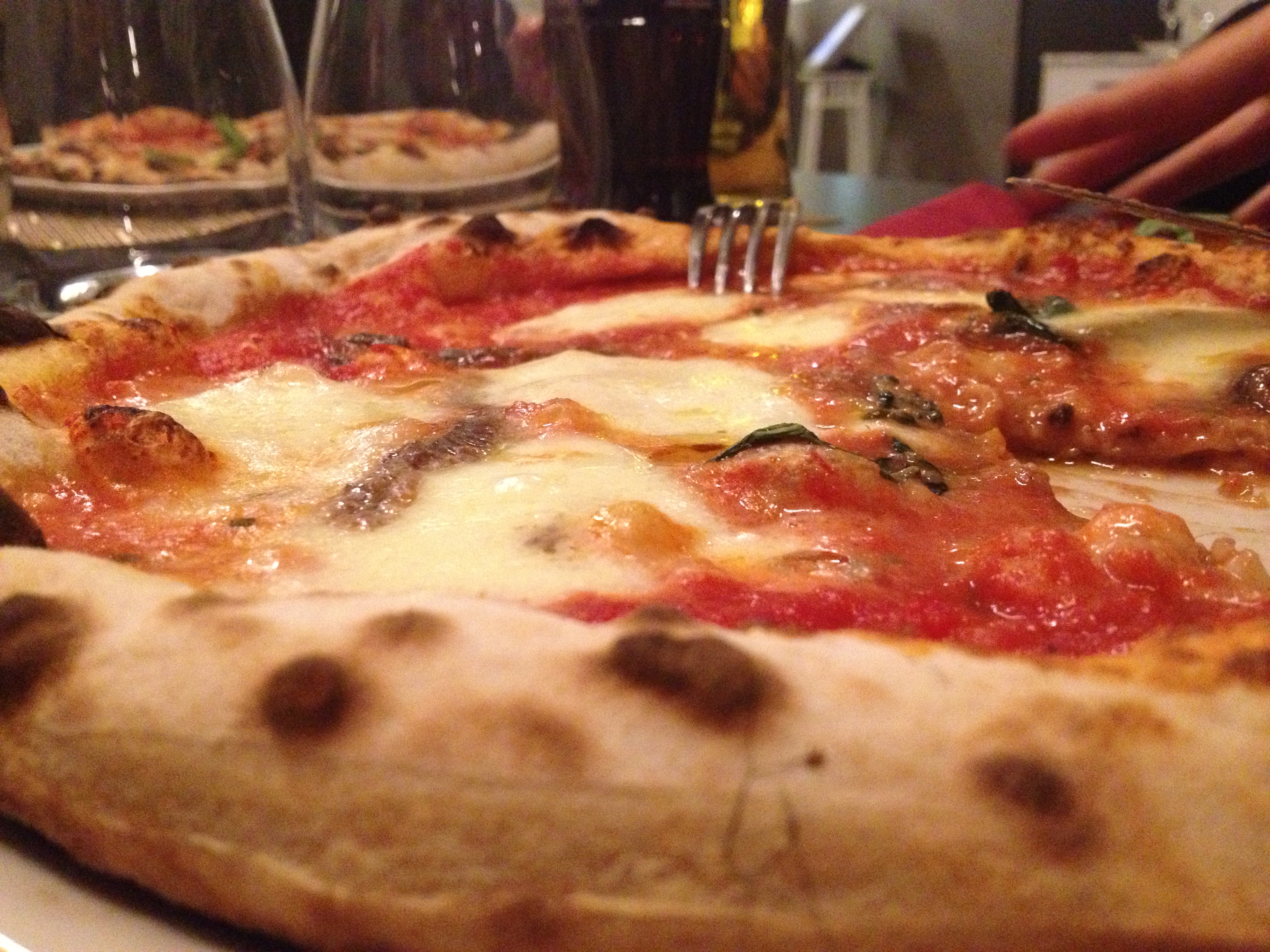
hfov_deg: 52.6
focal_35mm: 35
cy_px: 476
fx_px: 1284
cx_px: 635
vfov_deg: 40.7
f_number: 2.4
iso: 640
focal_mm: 4.28
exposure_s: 1/15
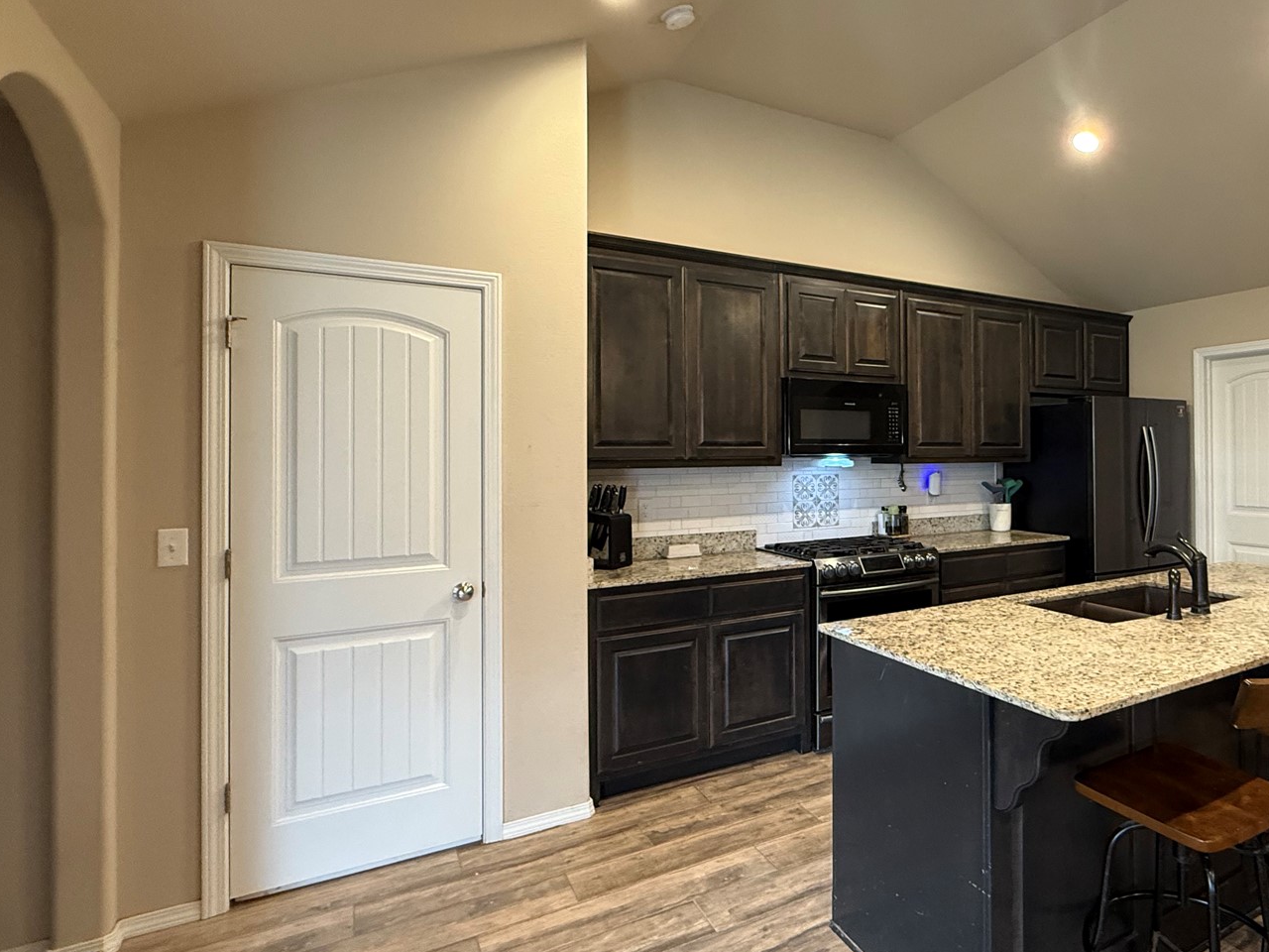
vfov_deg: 63.4
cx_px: 892
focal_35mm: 21
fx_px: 770
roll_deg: +0.0
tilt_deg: +0.5
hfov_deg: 75.3
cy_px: 443
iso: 320
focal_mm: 2.22
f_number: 2.2
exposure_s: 1/60
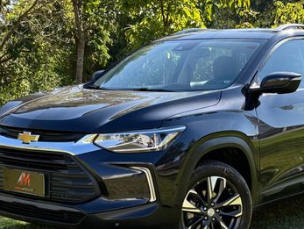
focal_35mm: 65
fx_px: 571
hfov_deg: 29.7
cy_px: 144
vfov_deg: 22.6
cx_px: 194
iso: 100
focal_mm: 6.76
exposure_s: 1/1100
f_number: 1.78
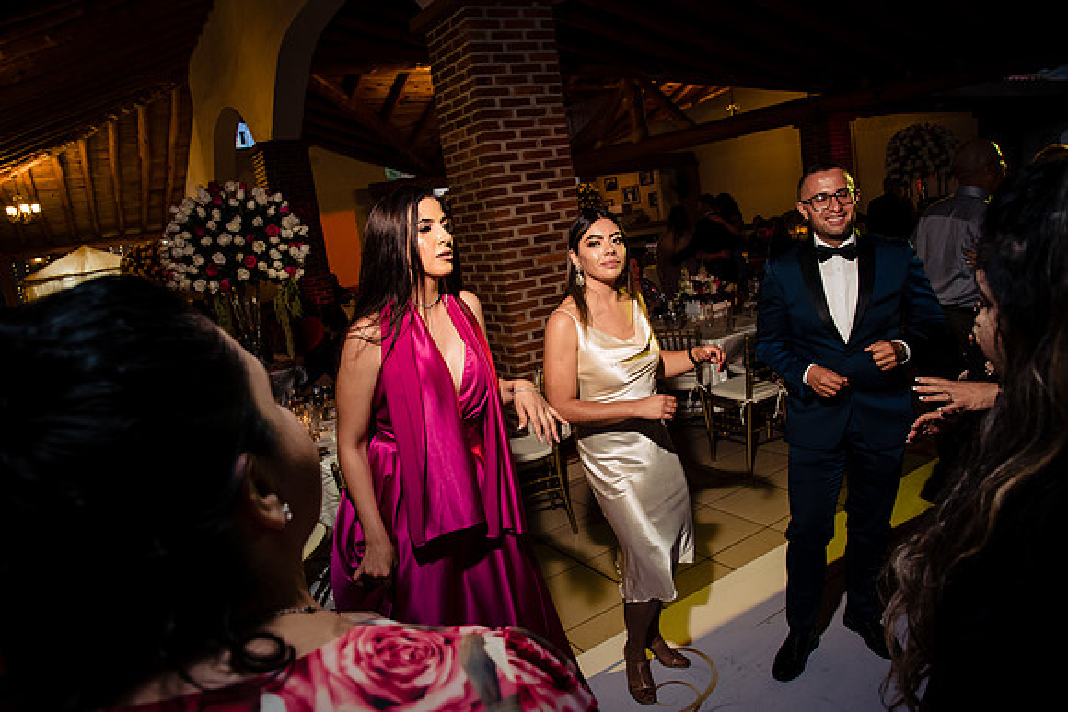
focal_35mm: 24
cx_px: 534
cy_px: 356
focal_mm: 24
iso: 2000
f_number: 7.1
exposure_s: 1/80
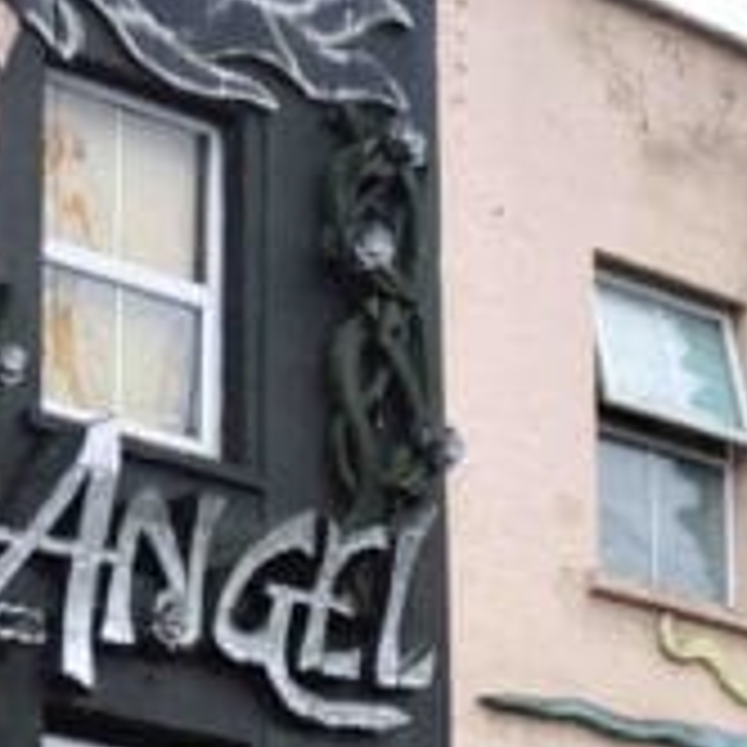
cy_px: 986
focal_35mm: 173
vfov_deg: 9.9
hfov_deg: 9.7
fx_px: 4224
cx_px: 1188
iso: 200
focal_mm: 22
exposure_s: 1/100
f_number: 9
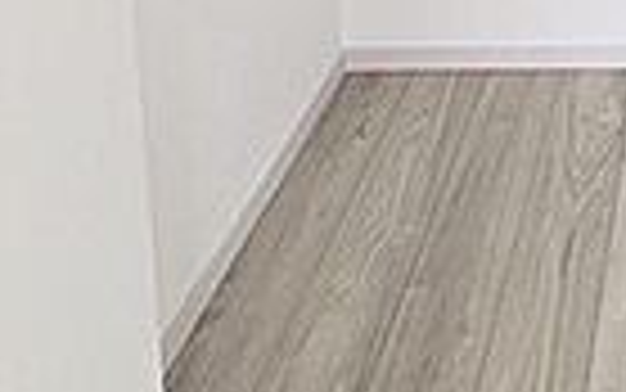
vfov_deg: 15.0
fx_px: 1092
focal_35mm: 64
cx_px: 734
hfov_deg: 28.3
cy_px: -469
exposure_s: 1/100
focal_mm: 1.83
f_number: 2.2
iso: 273
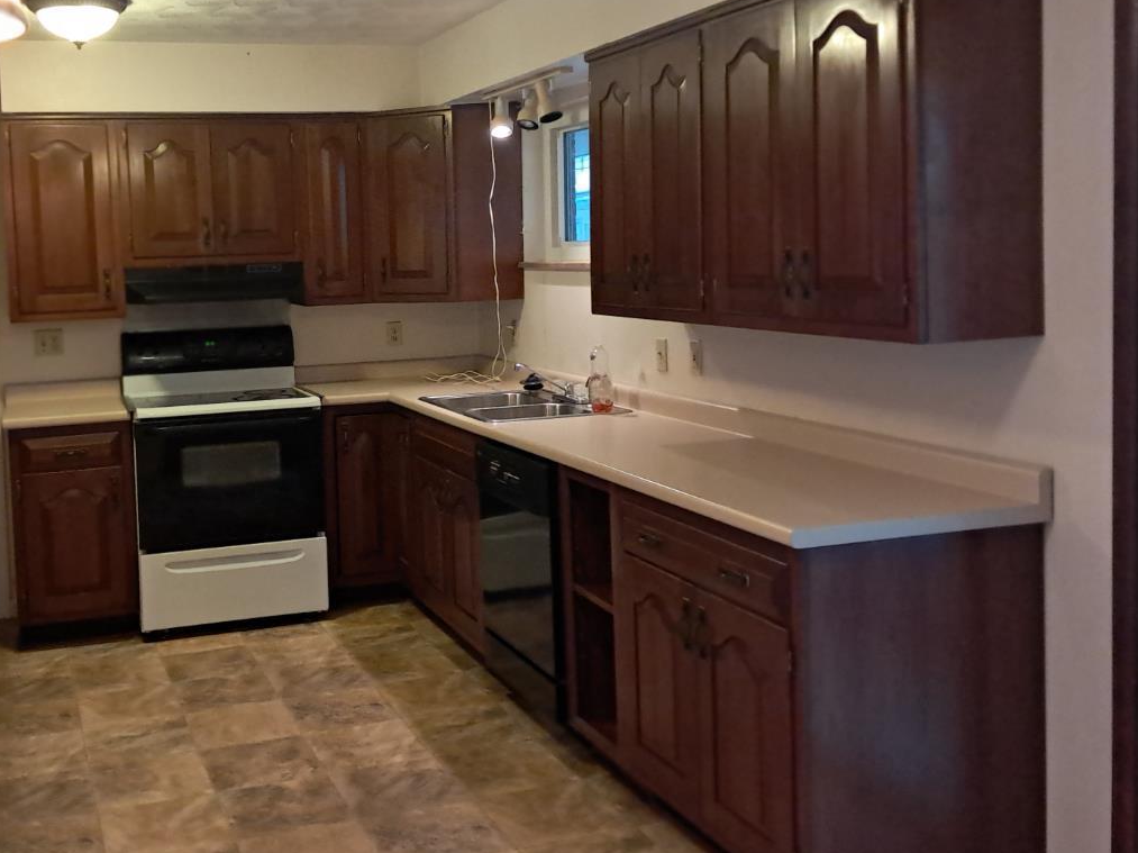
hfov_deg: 46.0
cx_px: 370
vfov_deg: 35.8
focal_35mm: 40
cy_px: 330
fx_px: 1315
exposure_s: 1/50
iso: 400
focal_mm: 4
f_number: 1.8
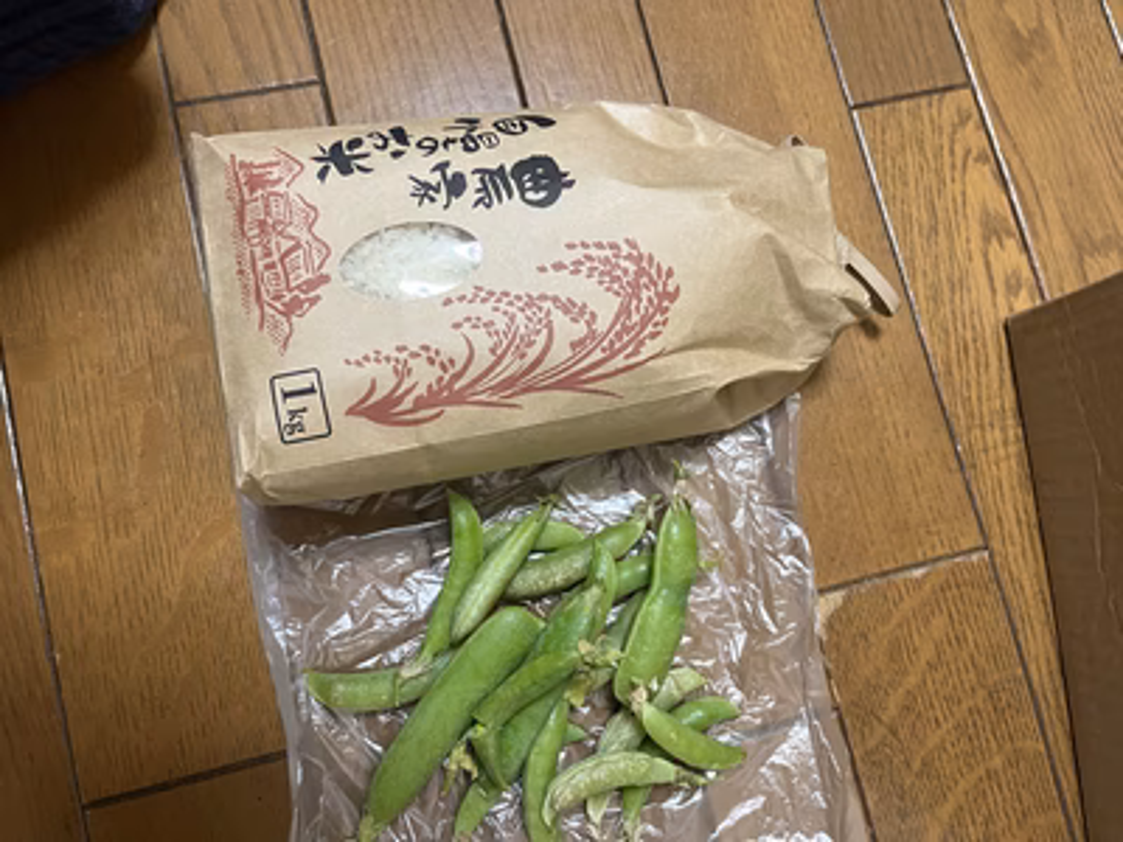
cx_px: 562
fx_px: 843
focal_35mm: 26
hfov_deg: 67.3
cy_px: 421
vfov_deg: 53.1
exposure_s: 1/60
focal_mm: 5.1
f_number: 1.6
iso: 200
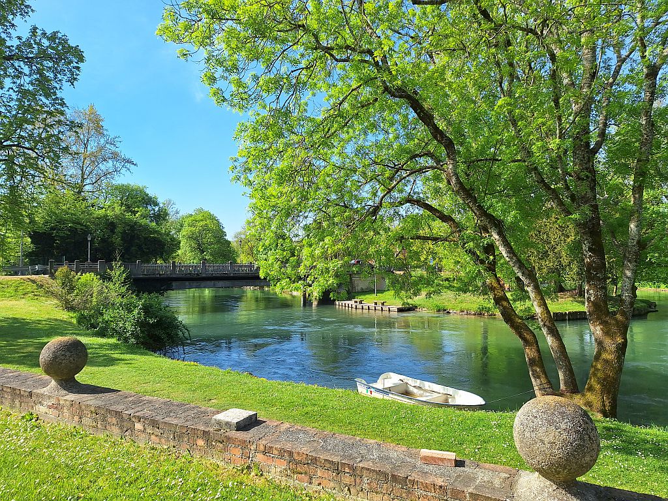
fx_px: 444
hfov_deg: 73.9
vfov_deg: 58.9
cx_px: 334
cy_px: 250
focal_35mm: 23
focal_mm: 5.54
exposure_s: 1/1934
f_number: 1.8
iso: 40
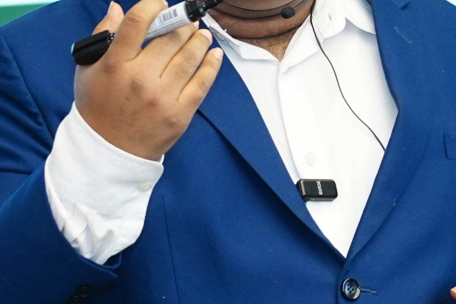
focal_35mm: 469
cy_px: 64
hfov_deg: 4.4
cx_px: 248
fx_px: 5942
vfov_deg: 2.9
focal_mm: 105
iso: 2000
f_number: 4.5
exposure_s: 1/160
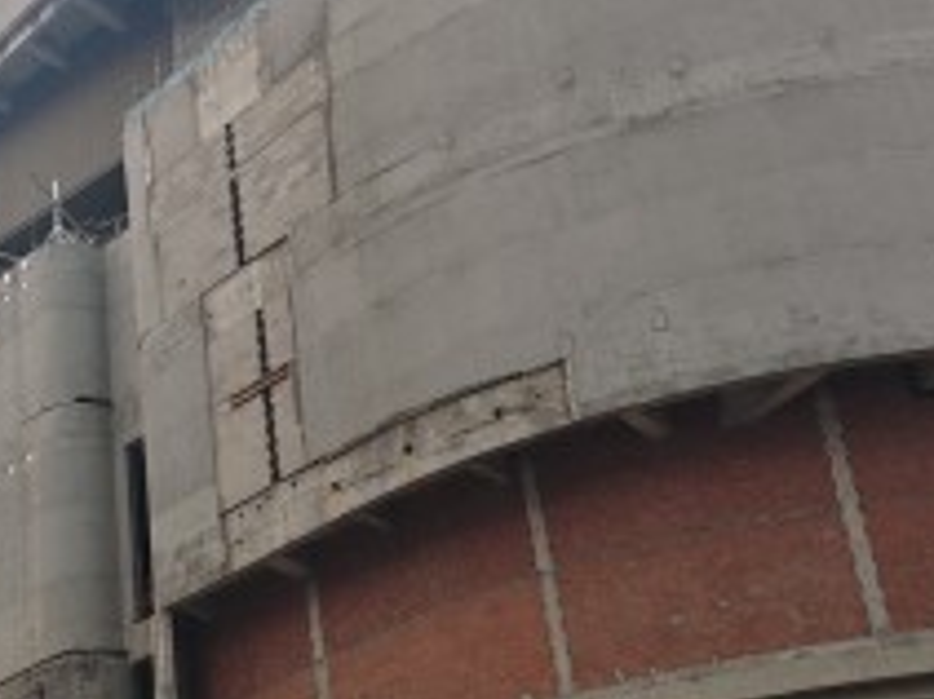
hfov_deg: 30.1
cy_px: 403
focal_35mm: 64
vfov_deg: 22.9
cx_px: 312
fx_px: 1726
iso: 57
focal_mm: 6.55
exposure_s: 1/100
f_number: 1.6
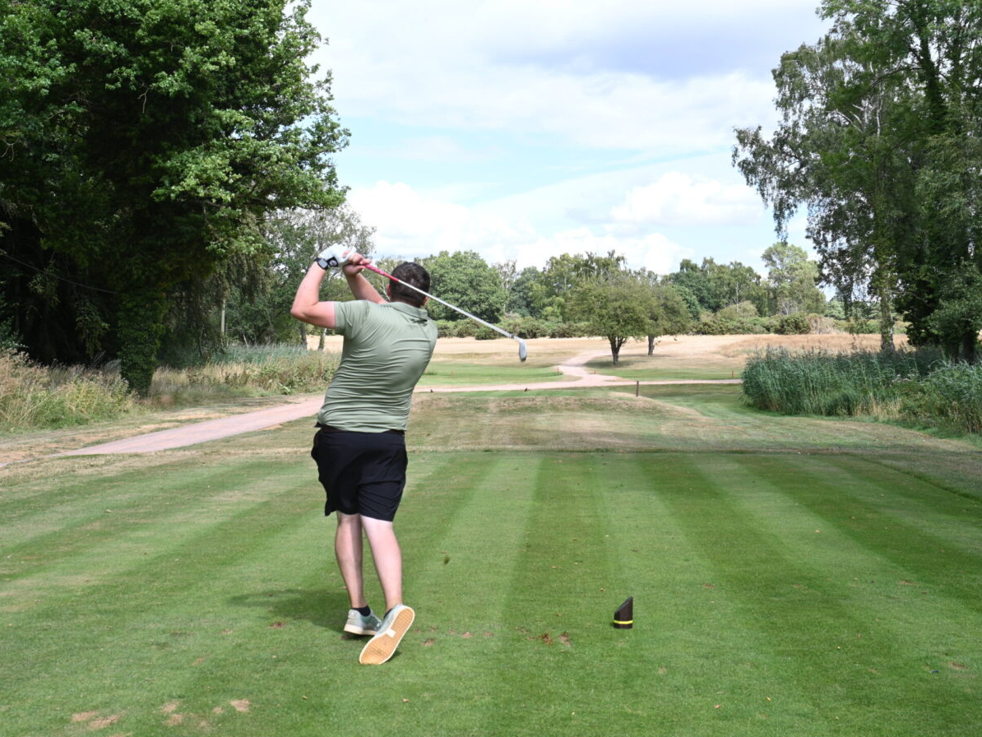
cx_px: 506
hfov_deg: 42.9
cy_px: 367
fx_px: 1248
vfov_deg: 32.9
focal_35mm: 44
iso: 200
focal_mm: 40
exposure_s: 1/100
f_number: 13
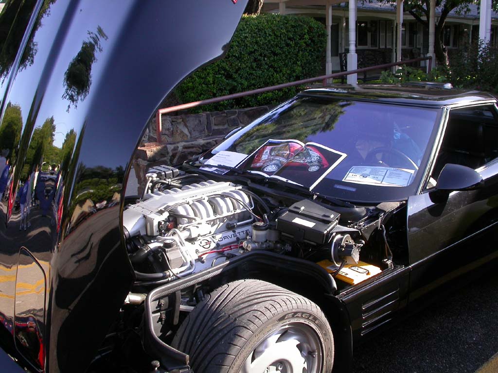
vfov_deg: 37.7
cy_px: 186
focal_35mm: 38
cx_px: 249
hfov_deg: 49.0
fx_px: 547
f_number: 4.7
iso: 100
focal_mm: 7.85
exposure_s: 1/108
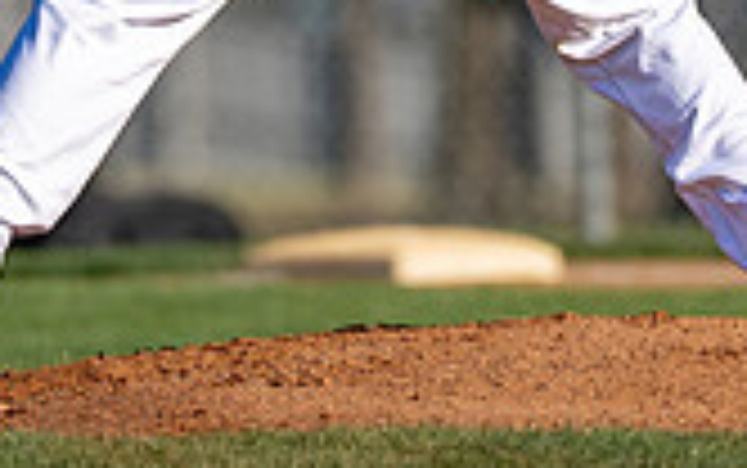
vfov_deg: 1.1
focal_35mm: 1145
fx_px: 23326
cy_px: -300
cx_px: 446
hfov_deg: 1.8
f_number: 2.8
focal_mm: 200
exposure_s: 1/3200
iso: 160
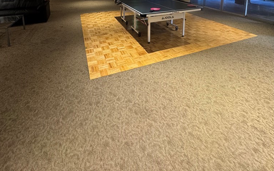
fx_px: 149
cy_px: -3
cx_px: 136
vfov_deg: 48.2
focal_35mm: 20
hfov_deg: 85.1
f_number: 2.2
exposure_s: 1/60
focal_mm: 2.22
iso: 400
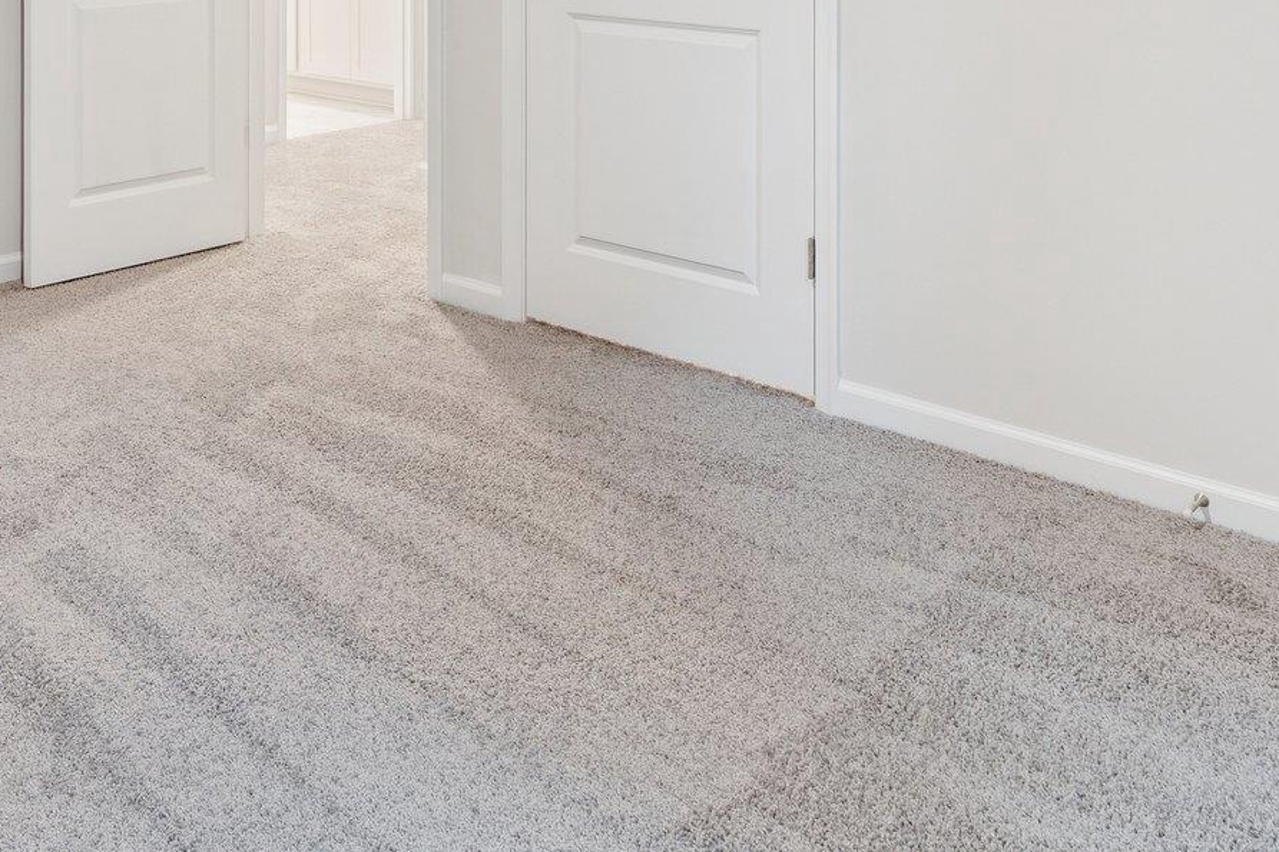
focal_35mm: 39
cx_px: 279
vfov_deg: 30.1
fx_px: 1385
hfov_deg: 47.2
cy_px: -121
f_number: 6.3
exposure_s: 1/5
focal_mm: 17
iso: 400
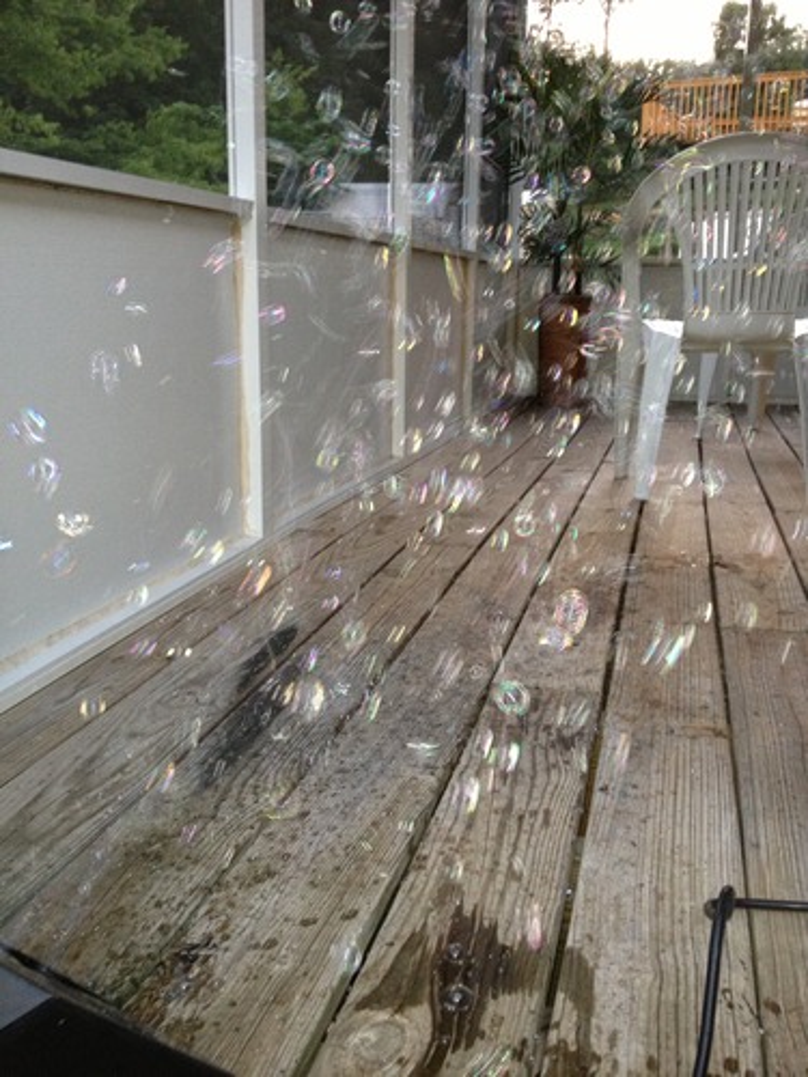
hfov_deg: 40.7
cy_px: 538
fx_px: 1089
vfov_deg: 52.6
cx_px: 404
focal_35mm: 35
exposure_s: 1/20
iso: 160
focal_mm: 4.28
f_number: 2.4
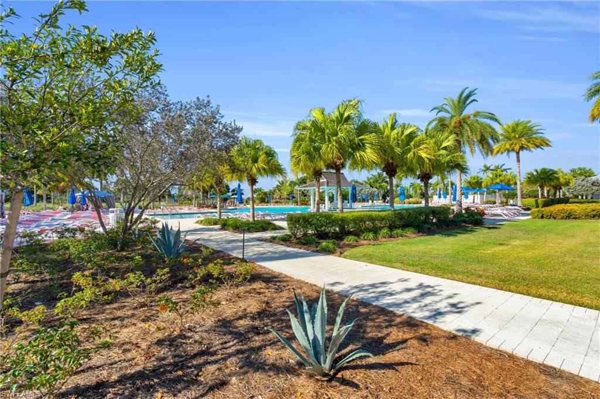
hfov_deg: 96.8
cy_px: 200
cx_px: 300
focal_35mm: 16
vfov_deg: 73.7
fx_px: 266
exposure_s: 1/400
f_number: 9
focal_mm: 16
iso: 200
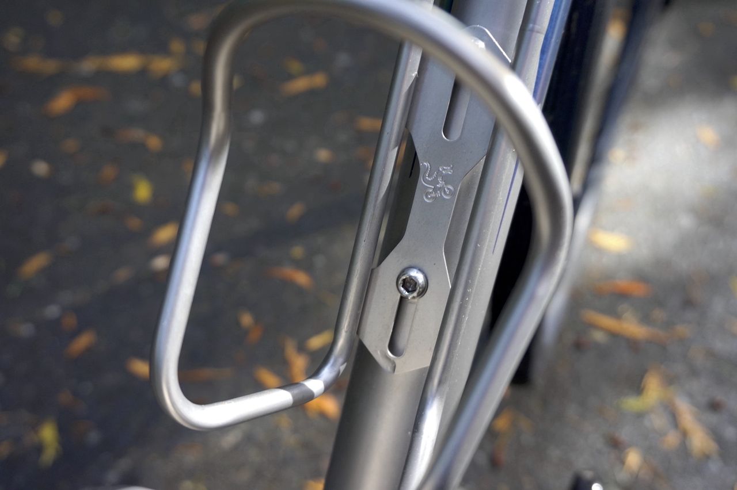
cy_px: 245
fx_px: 645
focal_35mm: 32
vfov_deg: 41.7
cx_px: 368
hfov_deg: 59.5
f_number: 4.5
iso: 200
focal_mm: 21
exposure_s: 1/60
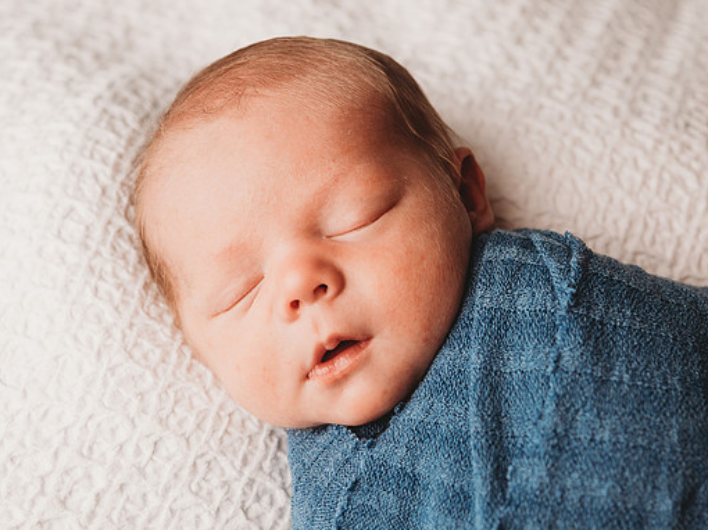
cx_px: 380
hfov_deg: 28.6
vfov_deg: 21.6
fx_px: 1390
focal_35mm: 68
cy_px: 282
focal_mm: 48
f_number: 4
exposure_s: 1/160
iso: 100
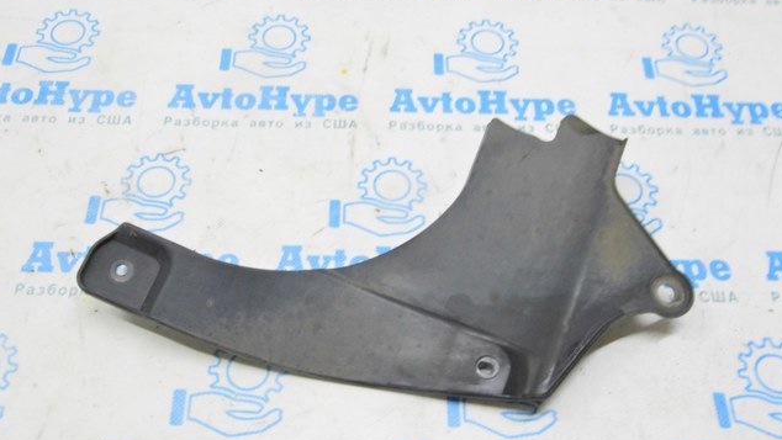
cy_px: 224
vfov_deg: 31.2
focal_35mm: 38
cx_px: 393
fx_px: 788
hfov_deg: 52.8
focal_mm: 24
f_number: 20
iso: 6400
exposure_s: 1/15
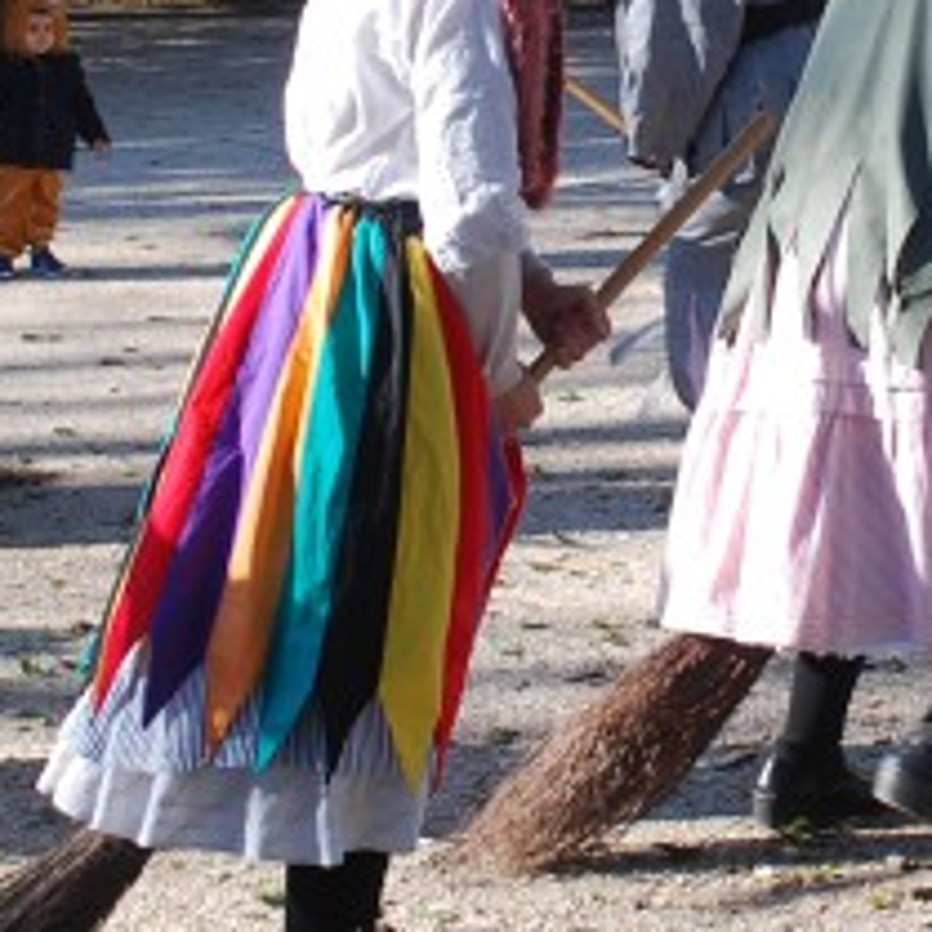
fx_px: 3716
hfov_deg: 14.2
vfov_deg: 14.1
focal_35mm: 122
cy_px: 78
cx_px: 776
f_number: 5.6
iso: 110
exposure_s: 1/125
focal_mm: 20
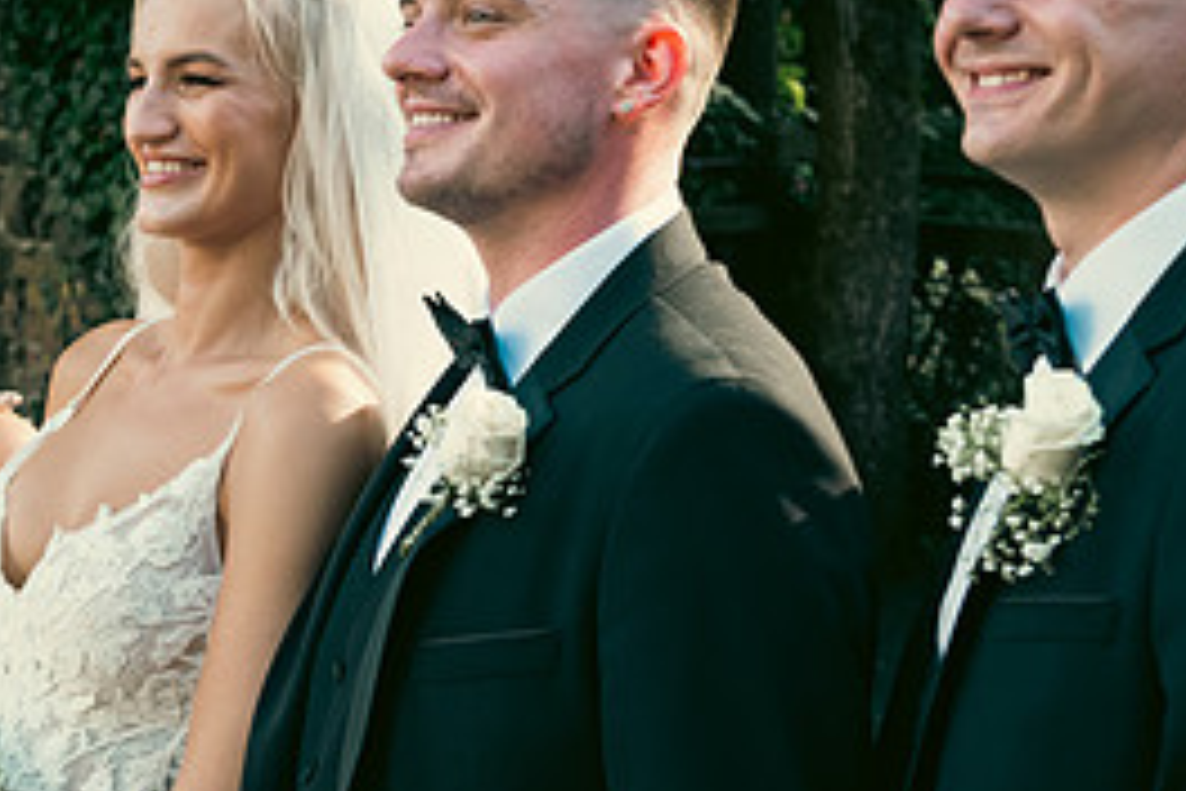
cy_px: 434
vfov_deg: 11.3
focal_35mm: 121
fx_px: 3986
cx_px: 319
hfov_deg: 16.8
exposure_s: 1/160
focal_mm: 55
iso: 320
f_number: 6.3
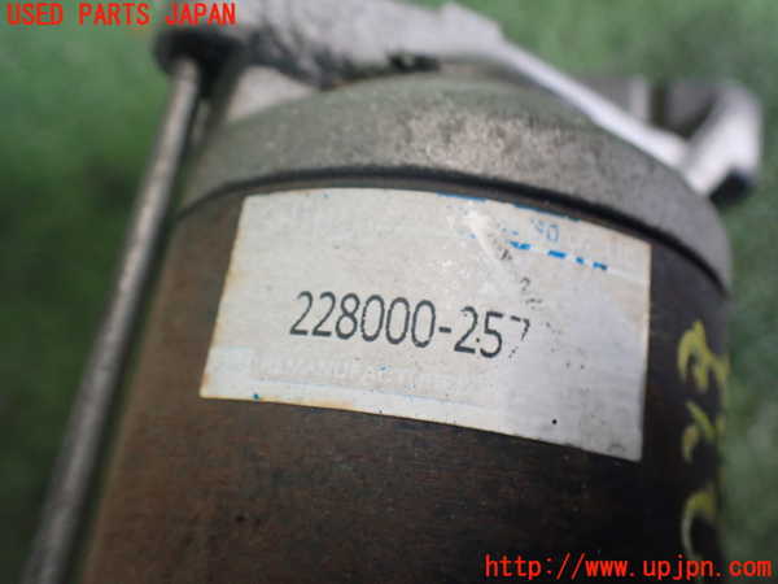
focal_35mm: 30
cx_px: 389
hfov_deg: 60.0
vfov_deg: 46.8
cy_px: 292
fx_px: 674
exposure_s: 1/125
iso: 640
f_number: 2.3
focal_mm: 5.4
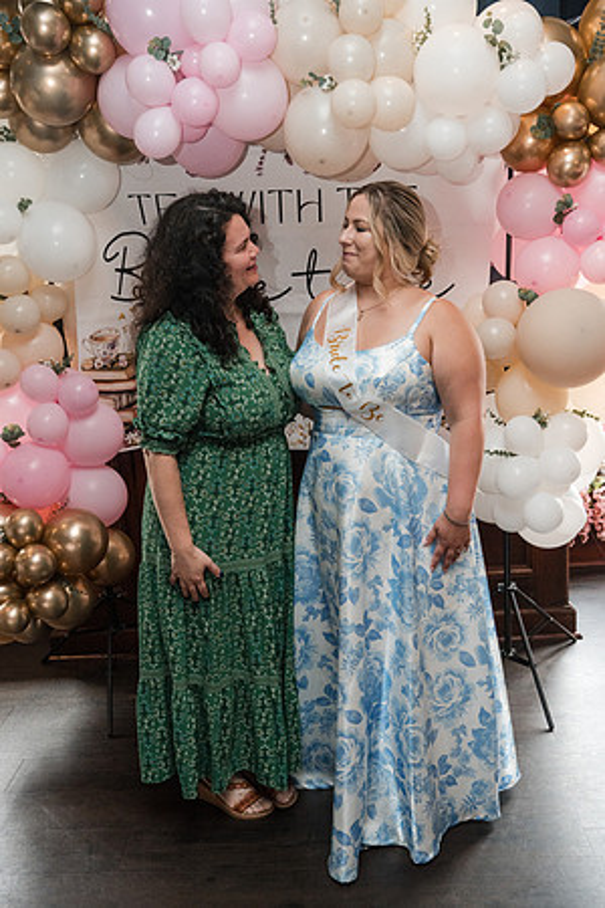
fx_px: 882
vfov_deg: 54.4
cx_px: 302
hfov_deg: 37.9
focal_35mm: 35
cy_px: 454
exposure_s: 1/250
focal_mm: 35
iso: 6400
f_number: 9
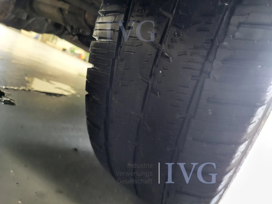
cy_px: 102
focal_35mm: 26
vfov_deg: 53.1
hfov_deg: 67.3
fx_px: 204
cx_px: 136
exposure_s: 1/25
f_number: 1.8
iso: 640
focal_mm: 5.4
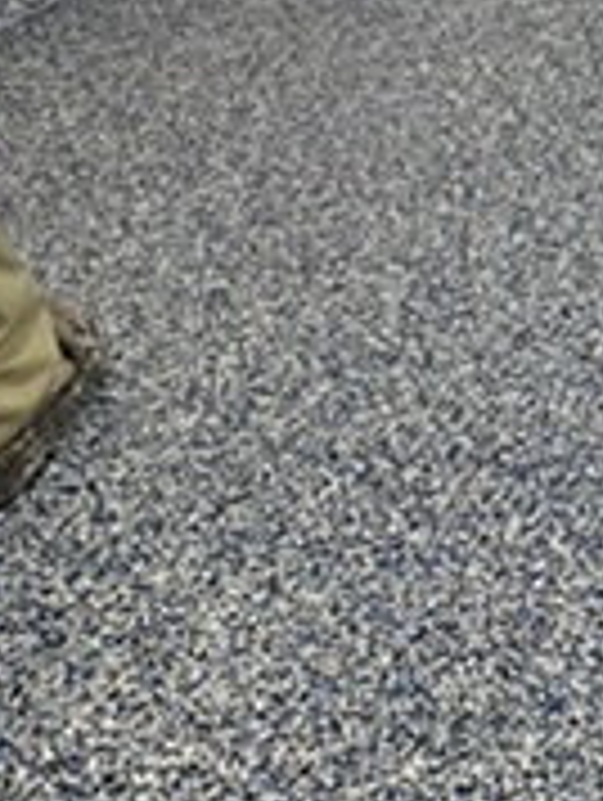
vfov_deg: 26.7
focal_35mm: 70
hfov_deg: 19.7
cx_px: 747
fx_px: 1622
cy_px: 68
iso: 80
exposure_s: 1/60
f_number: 1.8
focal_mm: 4.25
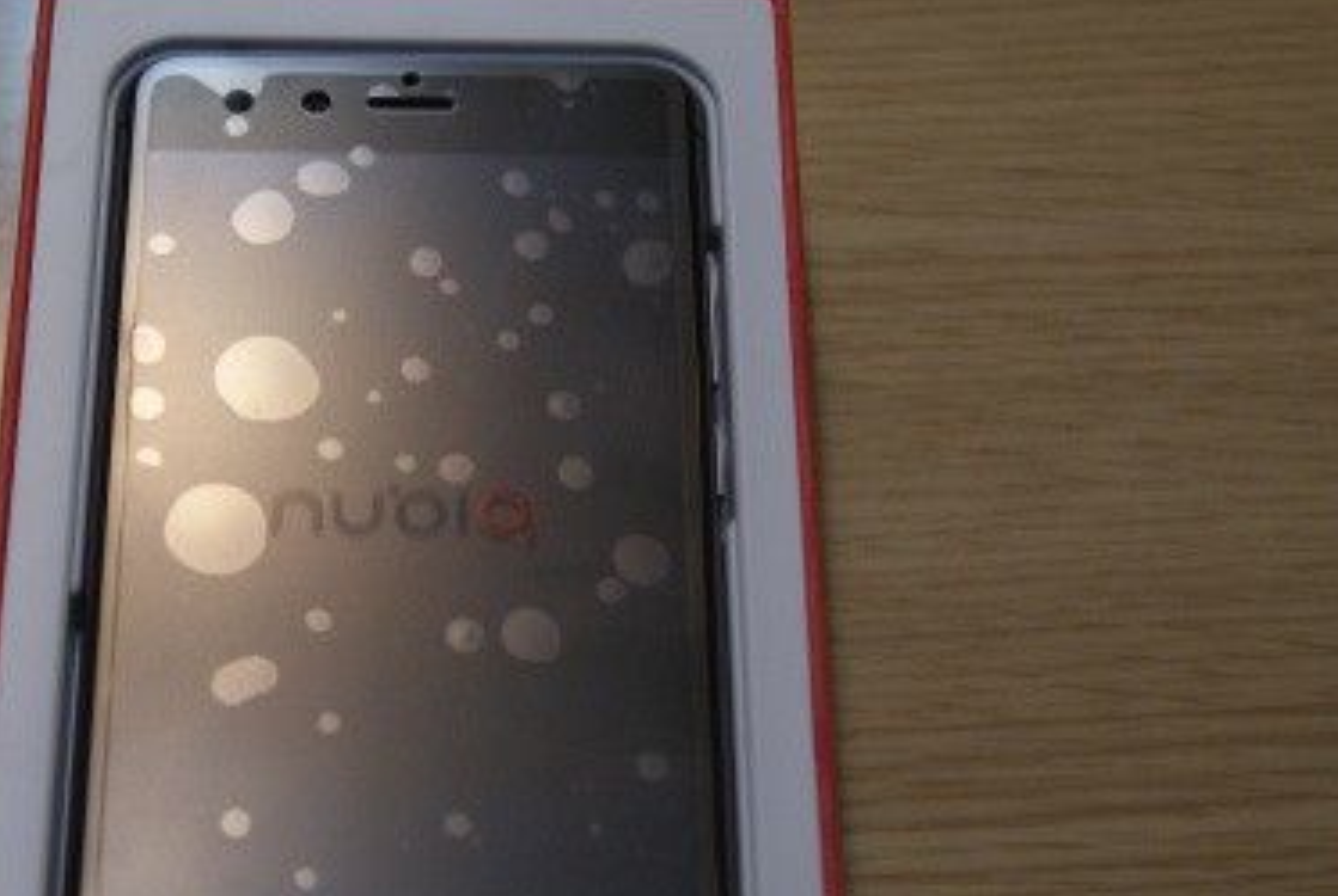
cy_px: 559
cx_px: 393
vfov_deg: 15.3
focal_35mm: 90
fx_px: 3345
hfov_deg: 22.5
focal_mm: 35
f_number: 5
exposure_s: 1/50
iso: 400
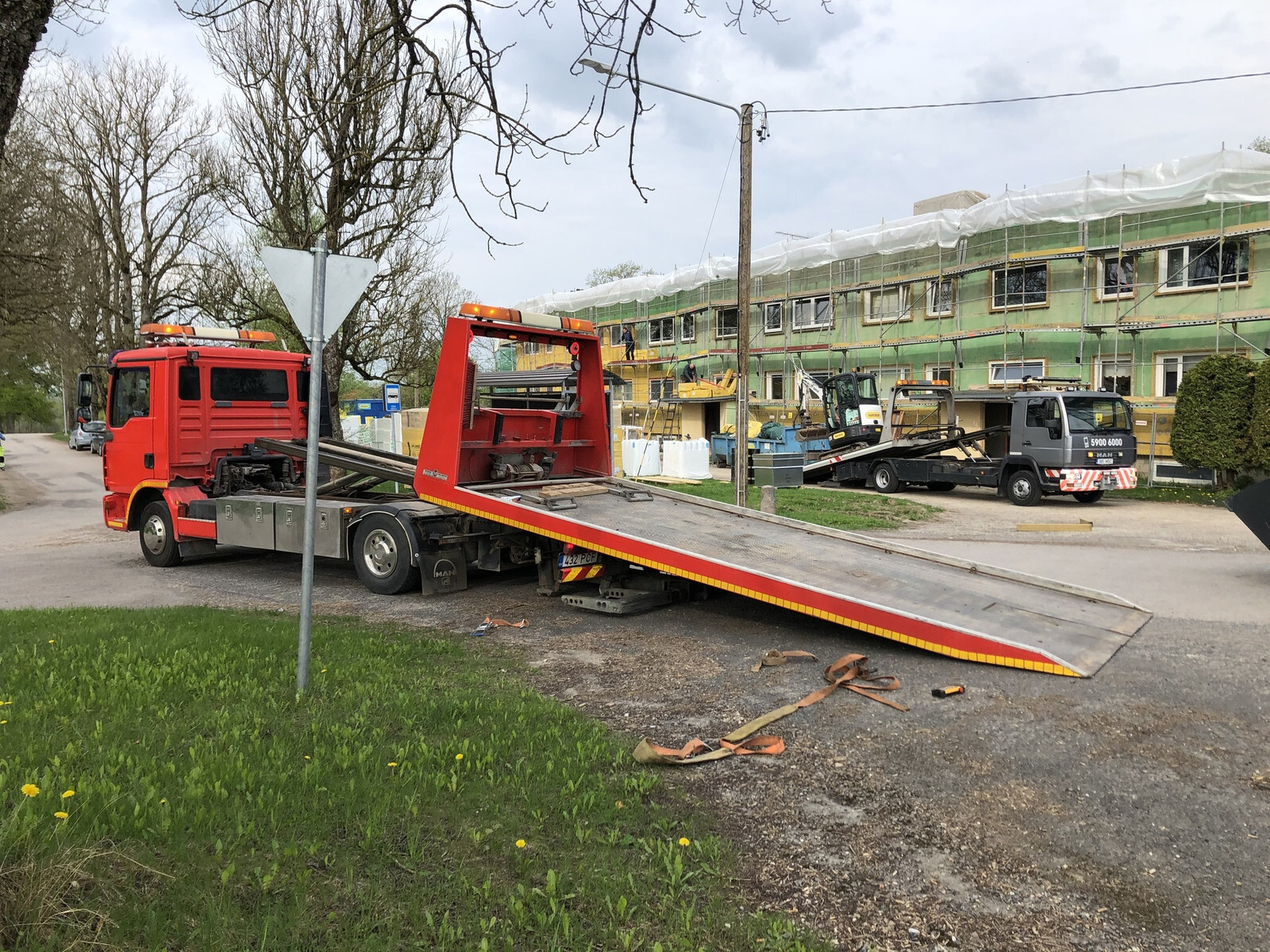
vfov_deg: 49.7
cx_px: 635
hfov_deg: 63.4
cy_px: 476
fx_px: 1027
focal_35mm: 28
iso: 20
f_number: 1.8
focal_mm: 3.99
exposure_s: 1/899
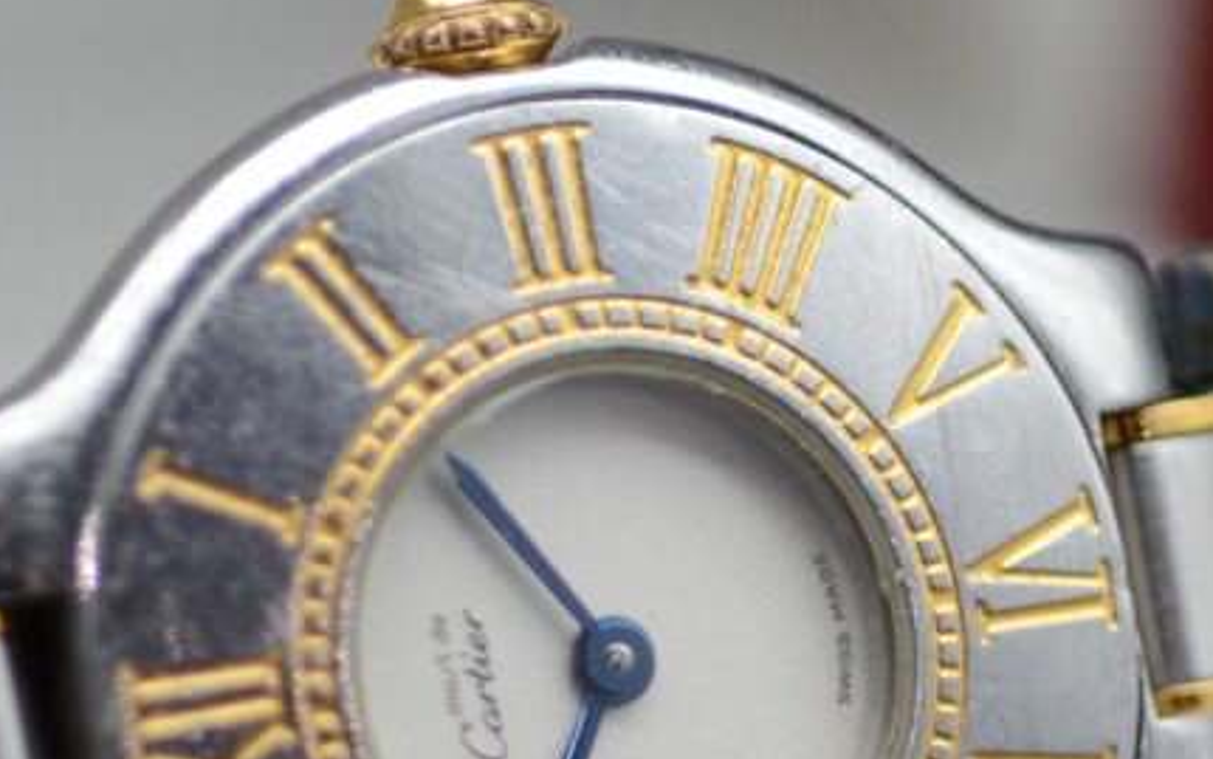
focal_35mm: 298
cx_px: 632
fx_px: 9854
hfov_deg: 7.0
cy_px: 585
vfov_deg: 4.4
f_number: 3.2
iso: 800
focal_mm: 60
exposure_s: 1/640
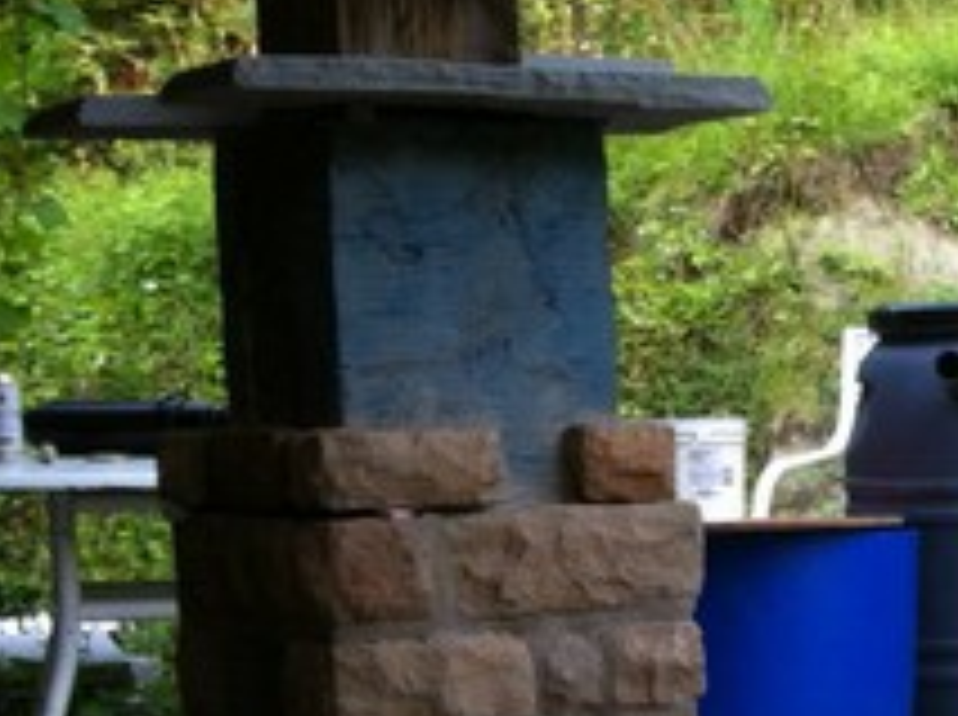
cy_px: 838
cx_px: 1322
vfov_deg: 13.7
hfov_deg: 17.3
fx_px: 2901
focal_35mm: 105
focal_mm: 3.85
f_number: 2.8
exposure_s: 1/120
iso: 100
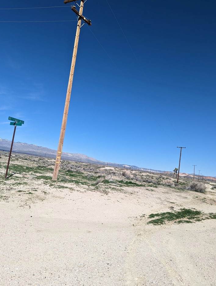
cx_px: 108
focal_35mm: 26
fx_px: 216
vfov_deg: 67.2
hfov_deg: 53.2
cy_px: 150
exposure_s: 1/2513
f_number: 1.85
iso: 54
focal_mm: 6.81
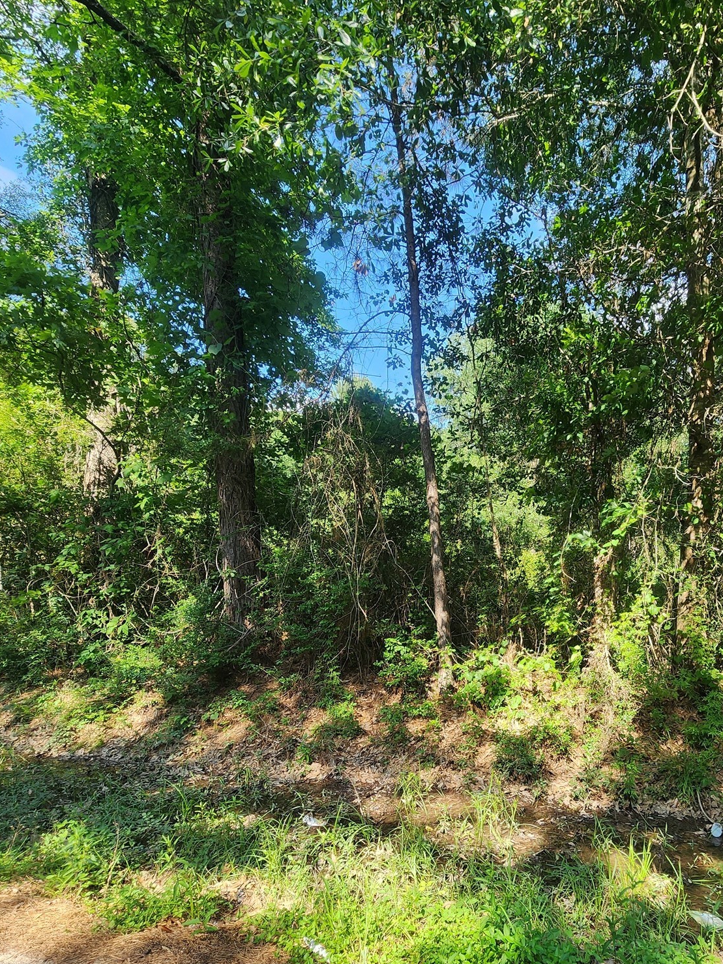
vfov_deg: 86.5
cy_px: 584
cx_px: 483
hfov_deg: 69.5
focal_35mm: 18
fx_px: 501
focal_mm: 2.2
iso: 50
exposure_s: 1/257
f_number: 2.2
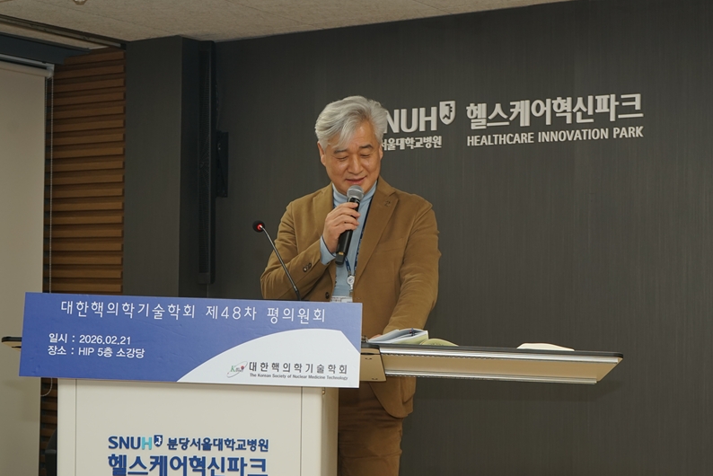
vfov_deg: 20.0
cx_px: 370
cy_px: 250
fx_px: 1347
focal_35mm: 68
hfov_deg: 29.6
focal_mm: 54
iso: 400
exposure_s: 1/80
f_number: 6.3
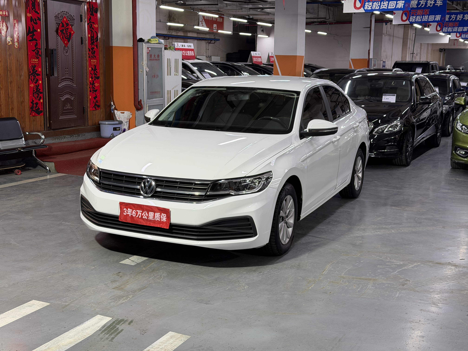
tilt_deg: -10.4
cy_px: 176
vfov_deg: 30.3
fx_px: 649
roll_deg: -1.9
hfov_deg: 39.7
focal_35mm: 48
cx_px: 234
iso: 50
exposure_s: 1/50
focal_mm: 6.76
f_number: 1.78
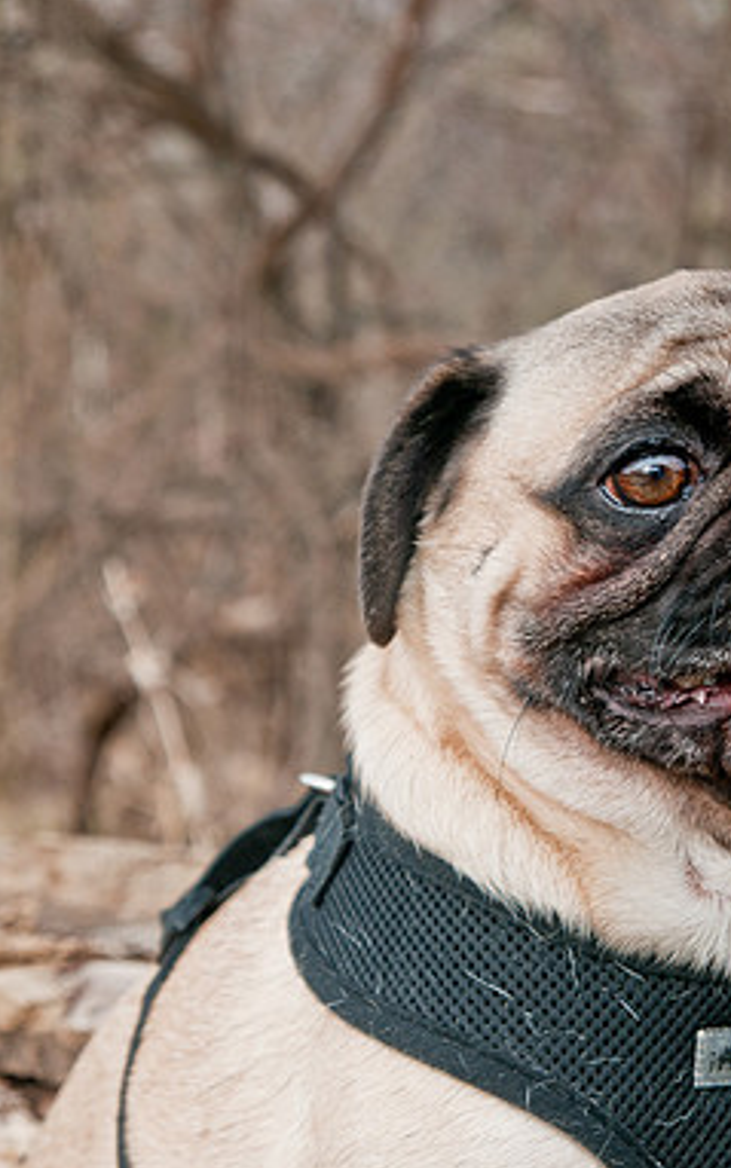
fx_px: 3695
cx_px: 416
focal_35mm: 116
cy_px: 586
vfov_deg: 18.0
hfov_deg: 11.3
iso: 200
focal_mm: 50
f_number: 5
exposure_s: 1/250
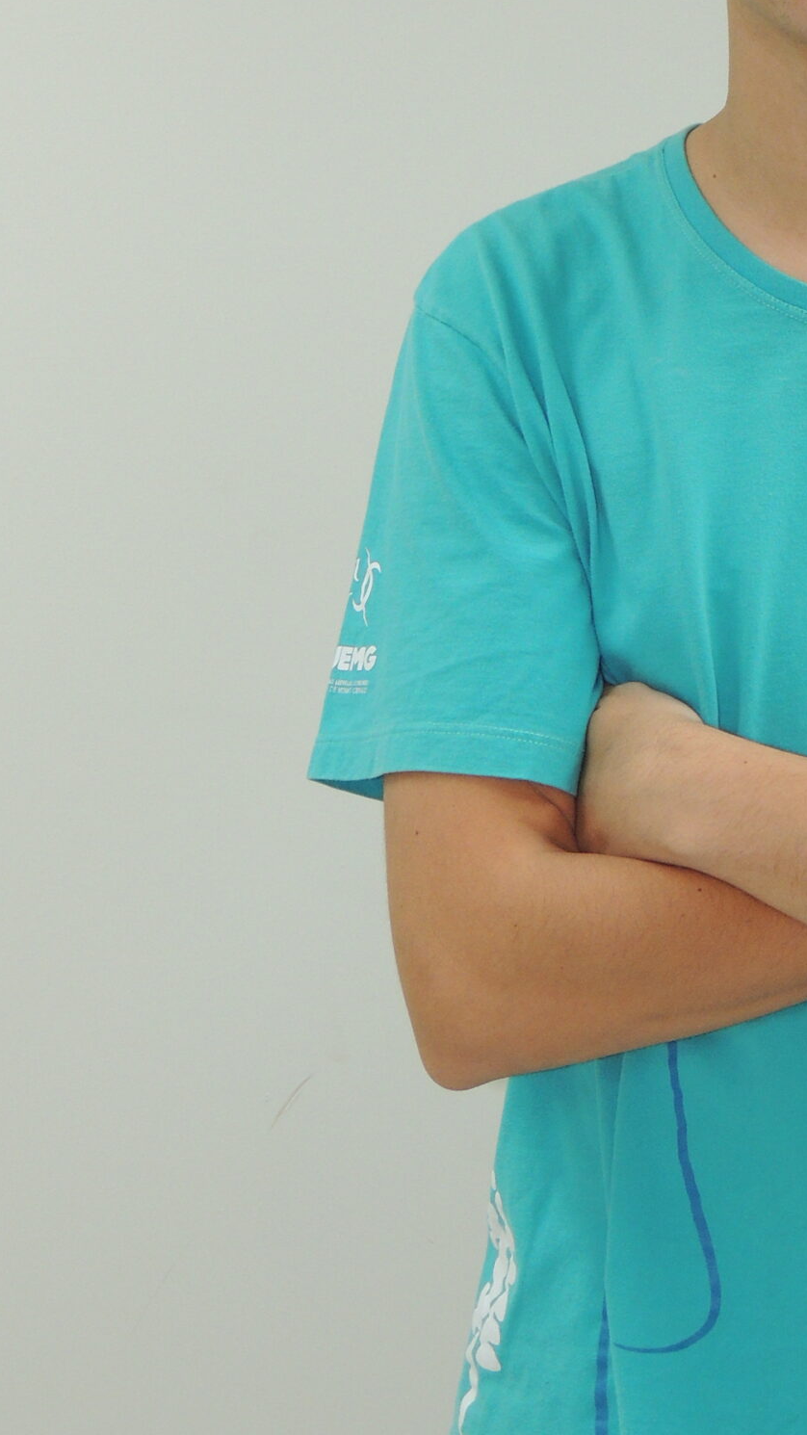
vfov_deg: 23.8
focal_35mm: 88
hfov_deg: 13.5
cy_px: 287
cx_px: 872
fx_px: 3348
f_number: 3.5
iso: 250
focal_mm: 8.3
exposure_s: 1/50
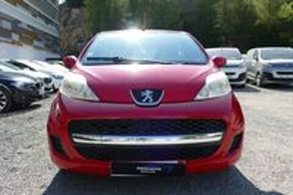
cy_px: 98
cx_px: 146
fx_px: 252
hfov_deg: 60.3
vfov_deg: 42.2
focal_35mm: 31
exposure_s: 1/800
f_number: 3
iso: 125
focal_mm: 11.35
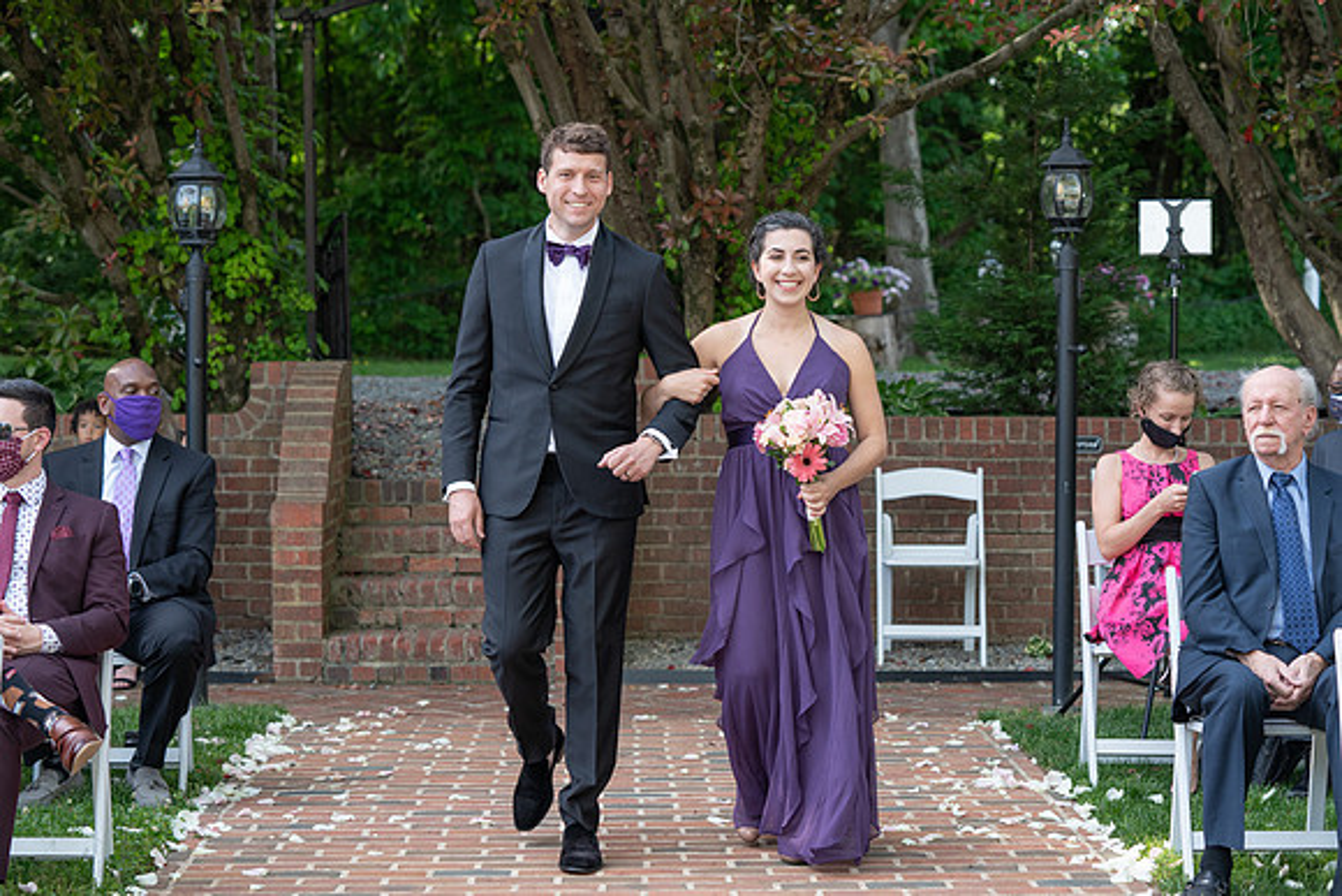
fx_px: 3241
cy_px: 488
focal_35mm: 87
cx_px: 747
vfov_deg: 15.7
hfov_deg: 23.4
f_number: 4
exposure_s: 1/200
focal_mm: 78
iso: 250
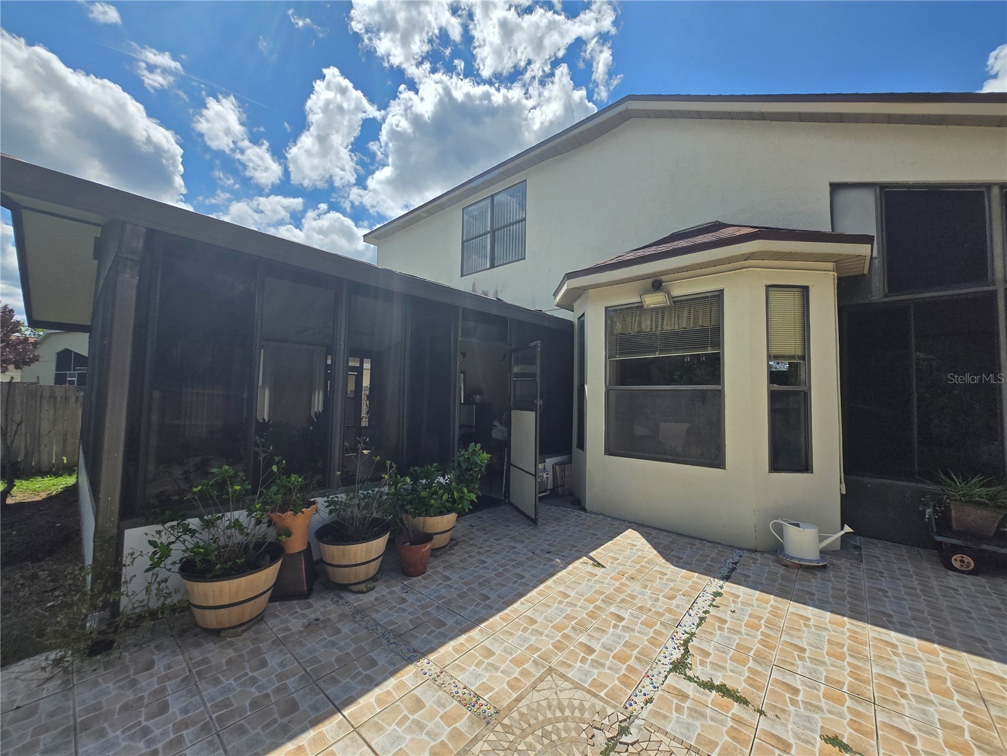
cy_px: 378
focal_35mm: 13
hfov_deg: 106.2
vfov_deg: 89.9
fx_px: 378
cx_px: 504
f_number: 2.2
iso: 25
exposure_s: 1/2000
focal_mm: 1.7
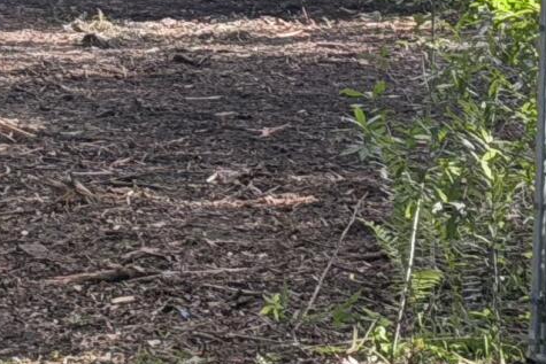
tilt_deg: -1.3
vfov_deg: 4.4
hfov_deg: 6.5
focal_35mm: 315
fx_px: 4779
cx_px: 187
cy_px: 25
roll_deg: +0.2
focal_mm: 6.76
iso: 100
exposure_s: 1/496
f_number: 1.78
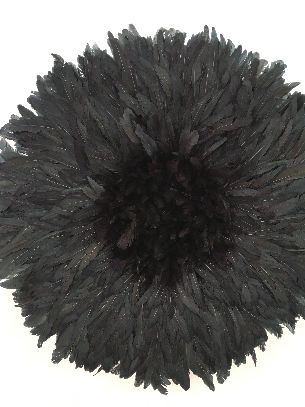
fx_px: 364
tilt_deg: -2.6
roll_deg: -0.8
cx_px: 162
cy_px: 195
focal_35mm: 31
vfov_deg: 58.3
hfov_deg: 45.4
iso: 32
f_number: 2.2
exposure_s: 1/33
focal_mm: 4.15
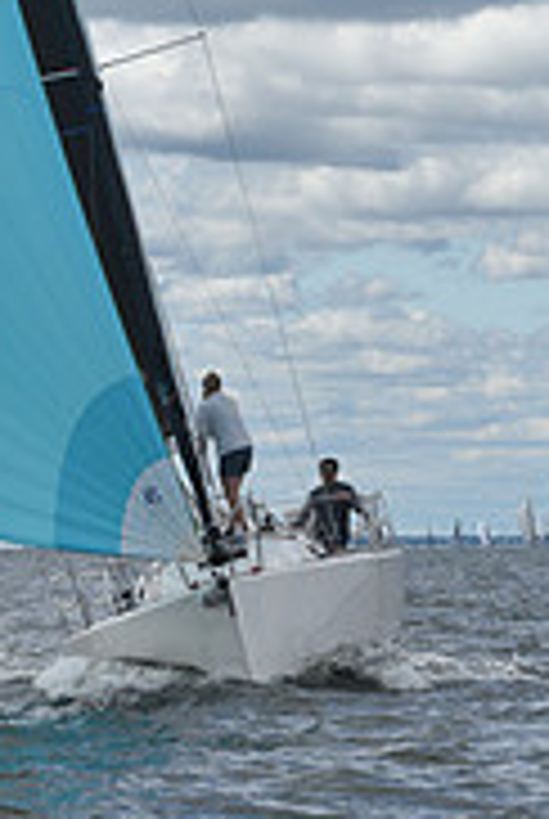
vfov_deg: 6.6
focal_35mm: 312
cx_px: 56
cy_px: 50
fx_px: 7109
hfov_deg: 4.4
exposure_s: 1/800
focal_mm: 98
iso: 250
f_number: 11
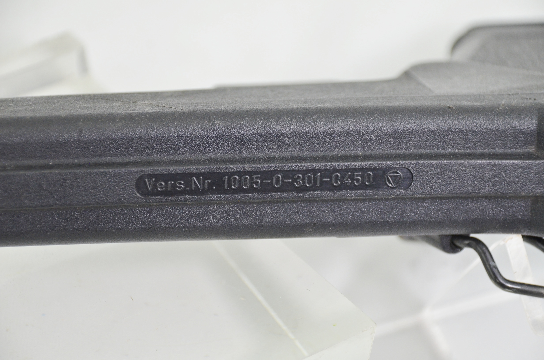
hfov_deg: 15.2
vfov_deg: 10.1
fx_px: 2036
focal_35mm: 135
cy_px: 180
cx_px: 272
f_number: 5.6
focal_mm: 90
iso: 800
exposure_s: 1/250
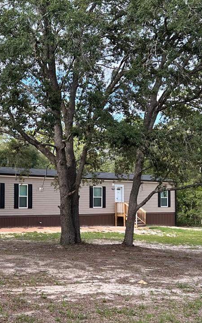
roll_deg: +0.1
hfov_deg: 20.9
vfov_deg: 33.4
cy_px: 187
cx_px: 29
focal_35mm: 61
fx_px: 537
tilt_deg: +1.6
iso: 50
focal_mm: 5.7
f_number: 1.5
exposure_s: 1/814
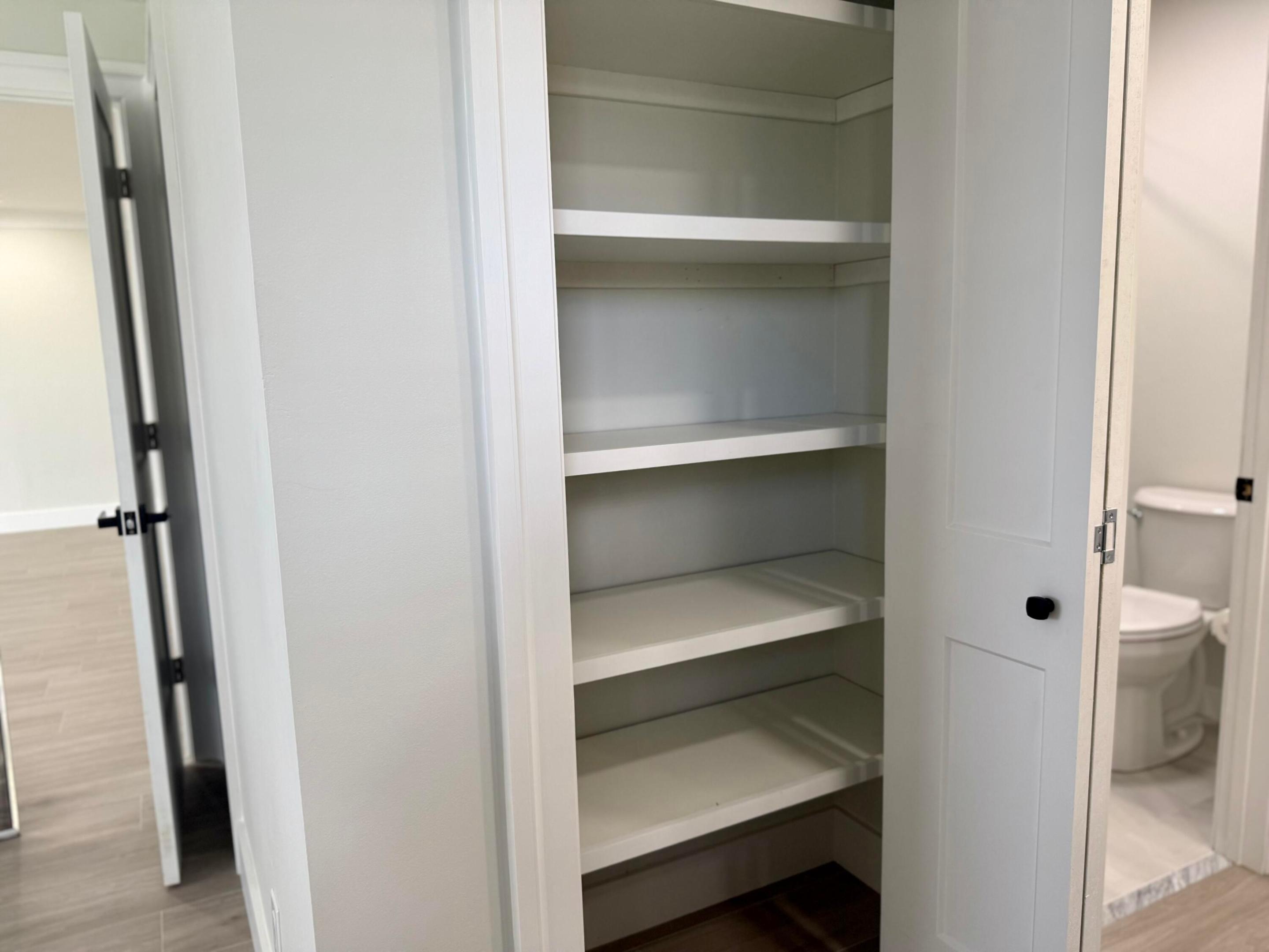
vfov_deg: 56.8
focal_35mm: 24
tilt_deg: -8.1
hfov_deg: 71.6
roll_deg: +2.0
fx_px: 880
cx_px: 634
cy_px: 476
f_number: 1.78
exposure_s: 1/120
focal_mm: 6.76
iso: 125
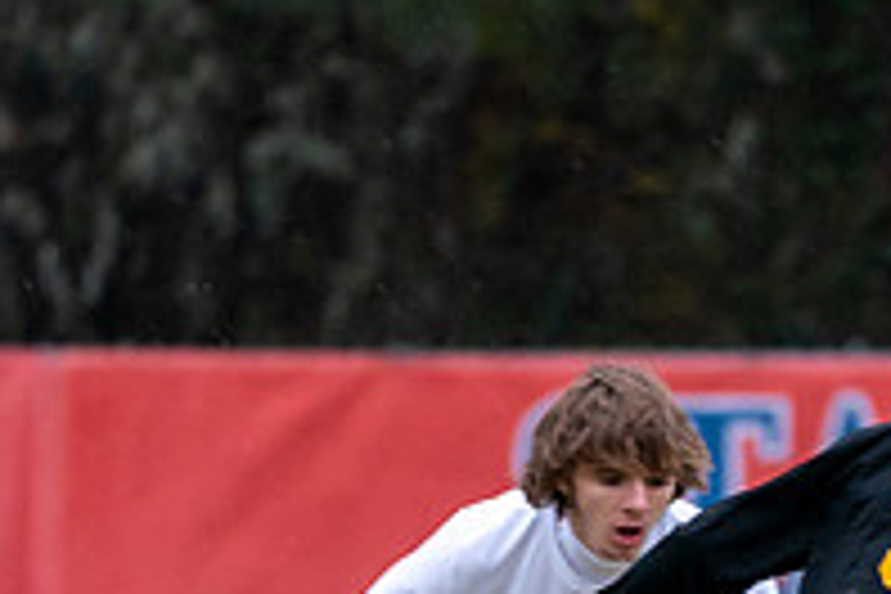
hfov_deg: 1.2
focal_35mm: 1713
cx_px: 796
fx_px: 42393
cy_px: 925
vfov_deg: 0.8
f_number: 5.6
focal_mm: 400
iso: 2500
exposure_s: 1/800
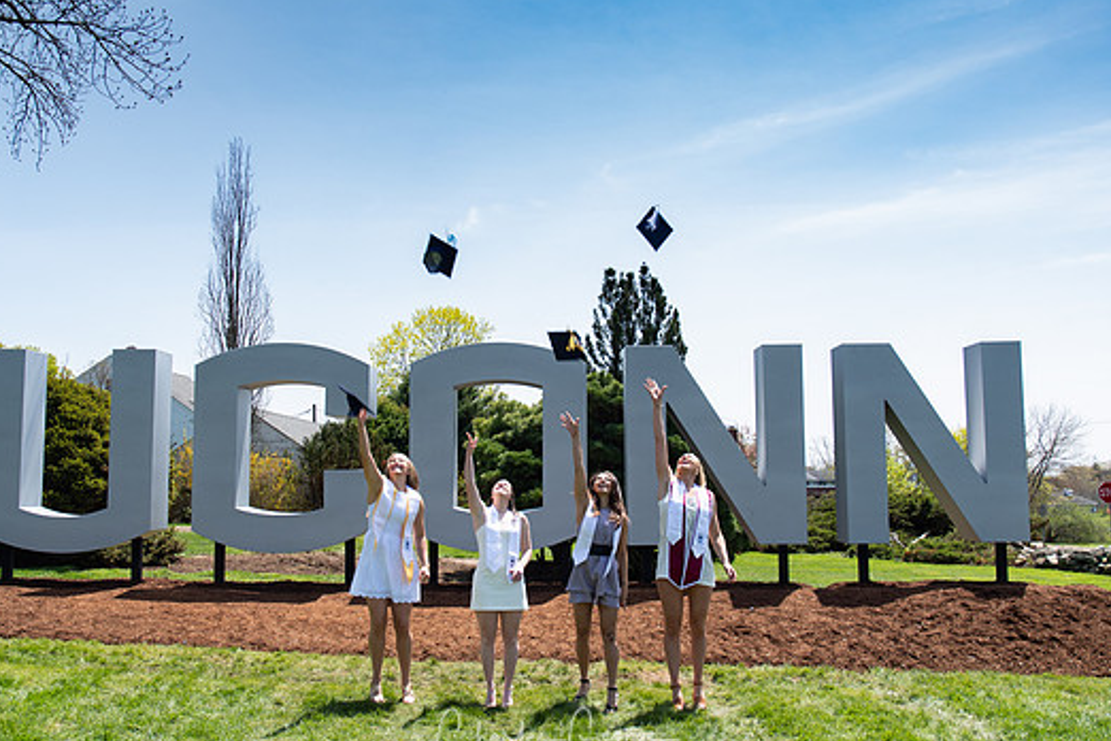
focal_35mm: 40
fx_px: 1234
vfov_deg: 33.4
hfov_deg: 48.5
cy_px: 367
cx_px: 536
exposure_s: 1/250
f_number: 5.6
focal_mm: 24
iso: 100
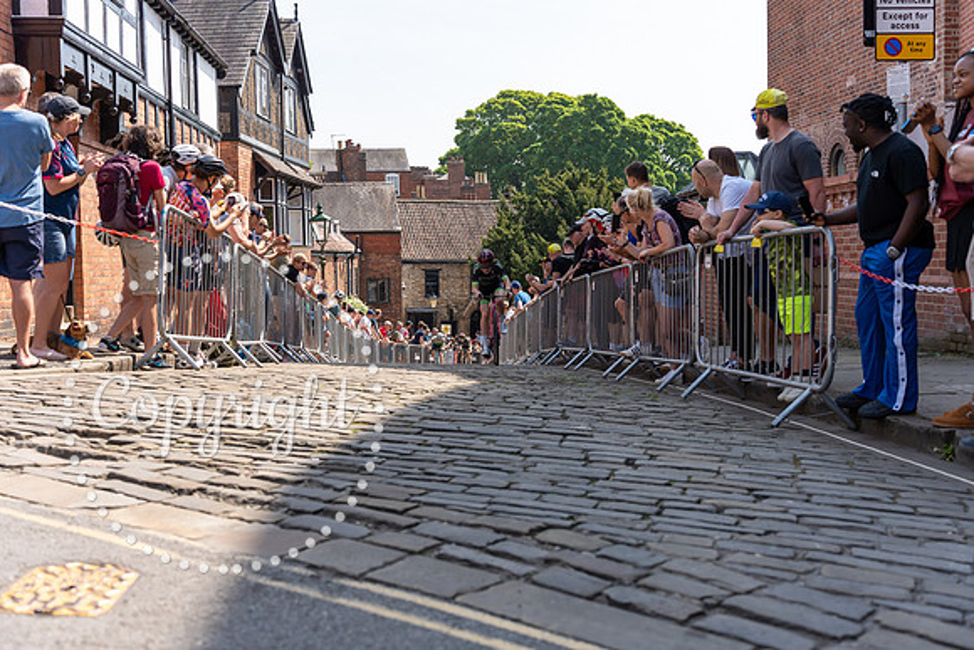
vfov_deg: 35.1
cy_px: 325
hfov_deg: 50.7
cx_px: 487
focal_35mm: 38
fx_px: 1028
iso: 160
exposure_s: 1/2500
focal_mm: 38
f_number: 3.5
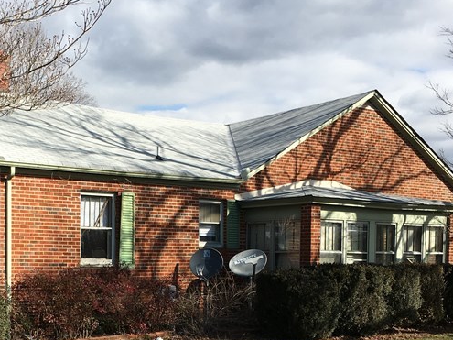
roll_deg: -0.8
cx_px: 130
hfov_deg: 31.8
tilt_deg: -3.3
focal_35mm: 60
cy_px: 288
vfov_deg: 23.9
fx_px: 785
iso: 25
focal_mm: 4.15
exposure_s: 1/1399
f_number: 2.2
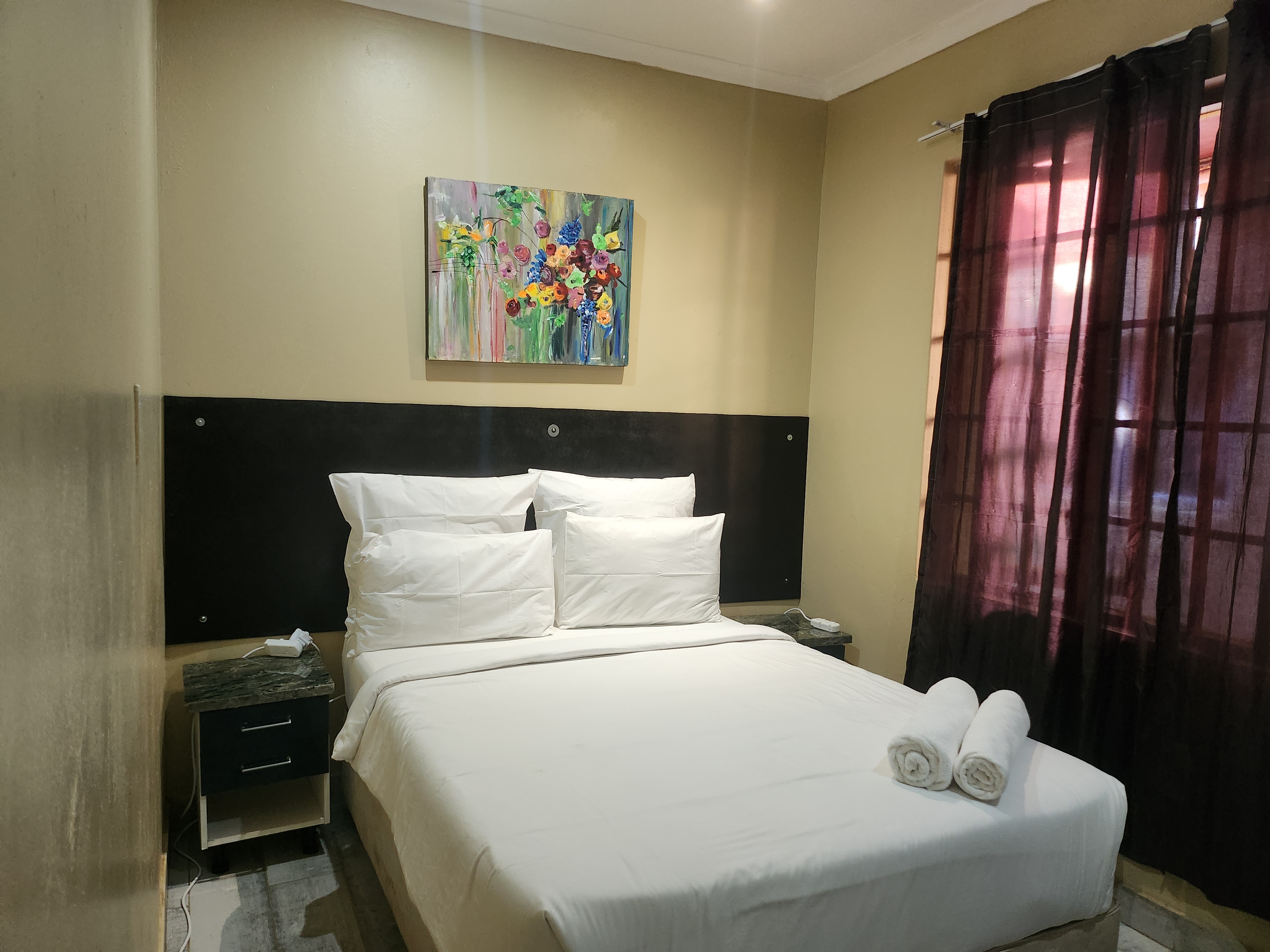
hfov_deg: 71.6
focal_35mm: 24
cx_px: 635
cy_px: 476
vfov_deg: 56.8
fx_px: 881
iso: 500
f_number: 1.8
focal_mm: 5
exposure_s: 1/100
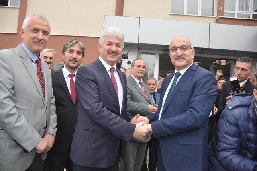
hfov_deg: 67.4
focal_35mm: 27
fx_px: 193
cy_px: 86
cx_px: 128
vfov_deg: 47.8
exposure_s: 1/200
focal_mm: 18
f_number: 4.5
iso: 200
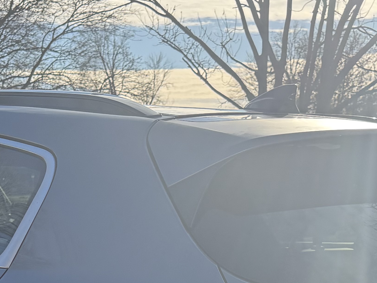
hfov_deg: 23.2
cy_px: 396
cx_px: 117
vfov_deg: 16.4
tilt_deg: -14.0
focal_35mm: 84
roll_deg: +0.0
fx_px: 915
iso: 100
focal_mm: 6.76
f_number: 1.78
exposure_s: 1/4167
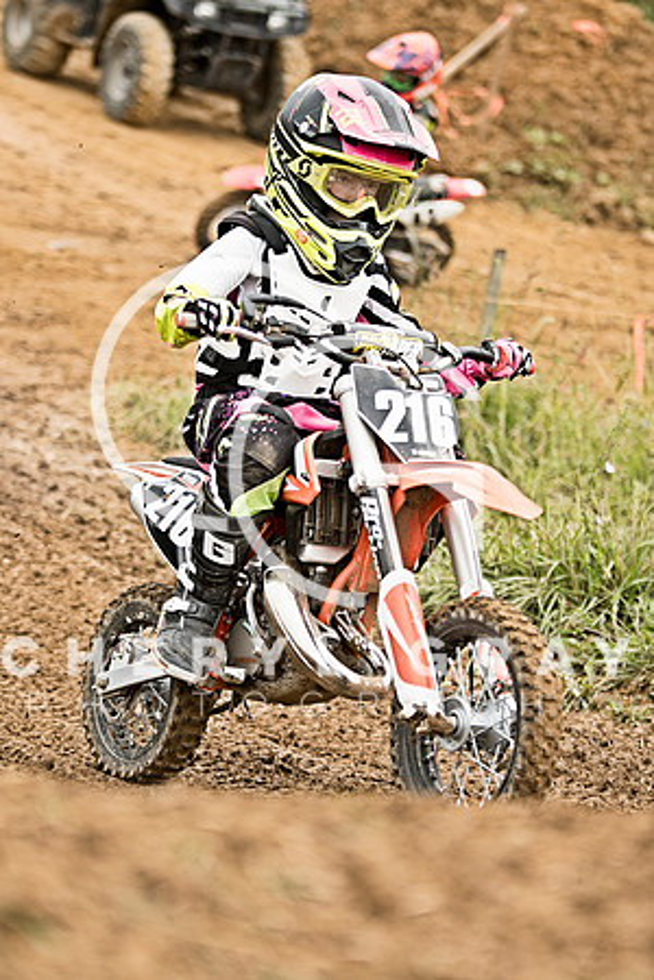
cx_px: 327
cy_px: 490
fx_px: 4087
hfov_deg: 9.1
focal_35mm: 150
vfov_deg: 13.7
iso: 500
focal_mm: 100
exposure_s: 1/1600
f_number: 2.8
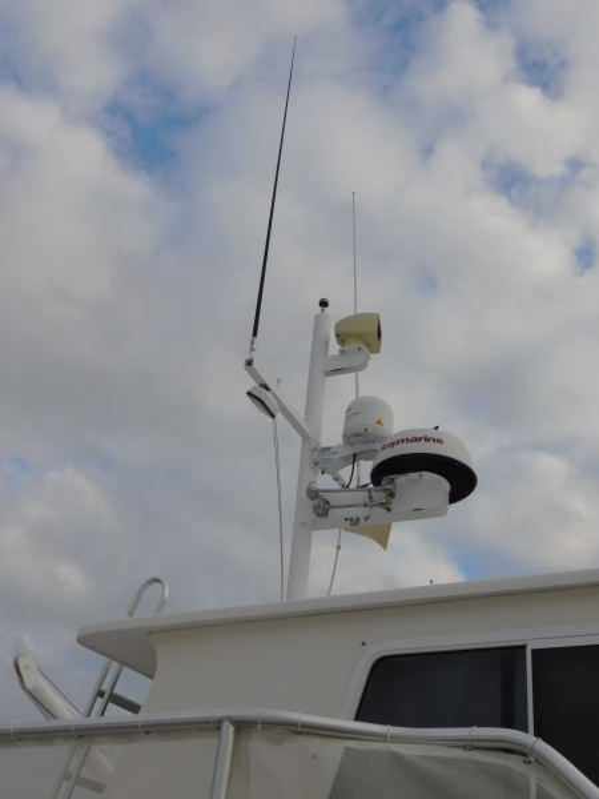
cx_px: 300
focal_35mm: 45
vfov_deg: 42.1
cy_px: 400
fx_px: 1038
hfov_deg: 32.2
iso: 125
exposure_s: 1/1000
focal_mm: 8
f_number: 3.7
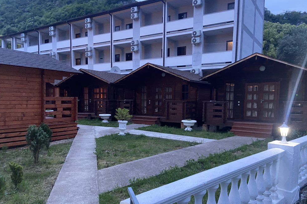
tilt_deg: -2.3
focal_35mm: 28
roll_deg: +0.3
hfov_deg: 65.5
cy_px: 108
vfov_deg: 46.4
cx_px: 150
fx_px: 239
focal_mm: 4.25
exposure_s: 1/30
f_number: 1.8
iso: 640
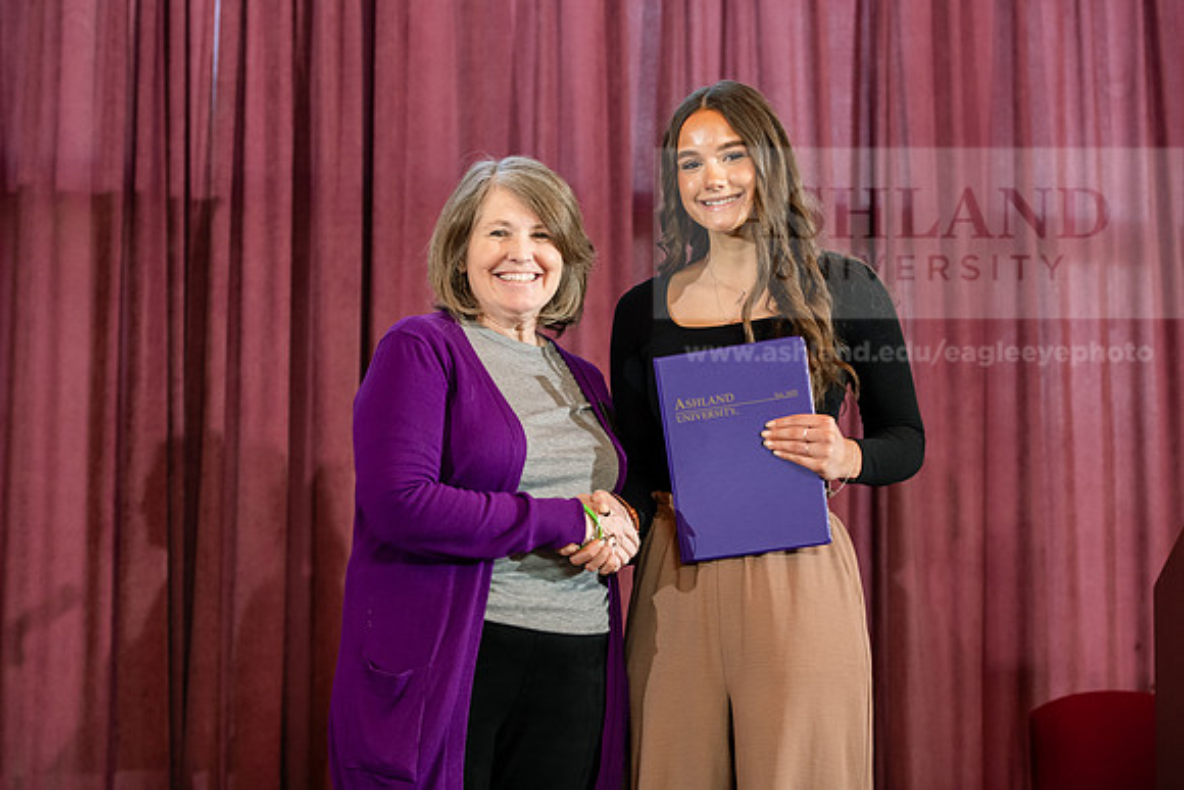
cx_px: 592
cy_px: 395
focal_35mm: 75
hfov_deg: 27.0
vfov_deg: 18.2
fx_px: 2467
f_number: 4.5
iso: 1600
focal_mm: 75
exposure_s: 1/200
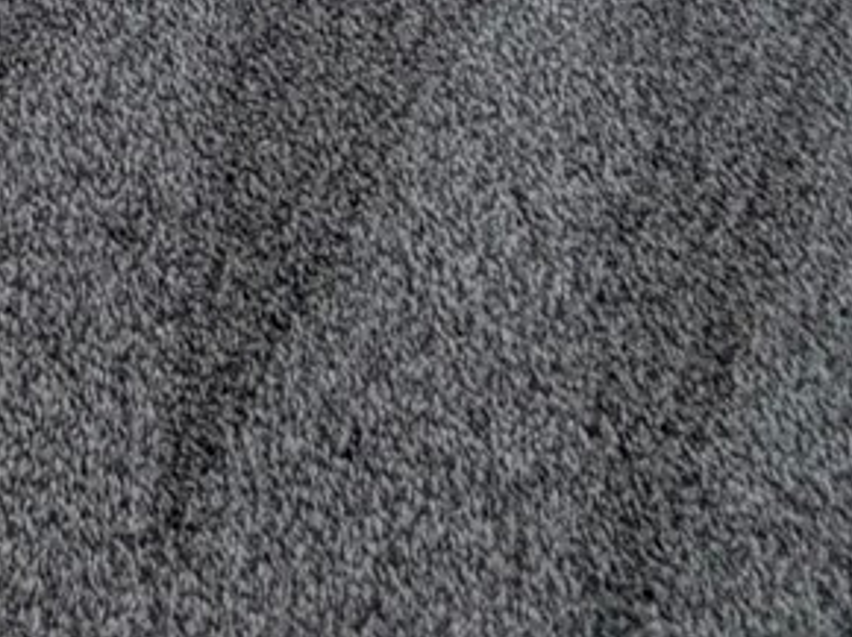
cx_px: -781
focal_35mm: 99
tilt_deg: -2.7
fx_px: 2435
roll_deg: +0.5
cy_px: -1612
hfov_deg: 16.1
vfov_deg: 9.2
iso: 250
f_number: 2.2
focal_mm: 2.22
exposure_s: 1/120
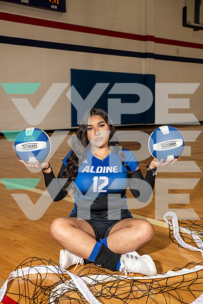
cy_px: 152
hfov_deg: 27.0
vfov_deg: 39.6
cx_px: 102
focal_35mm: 50
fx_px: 423
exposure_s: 1/250
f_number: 6.3
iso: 320
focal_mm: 50
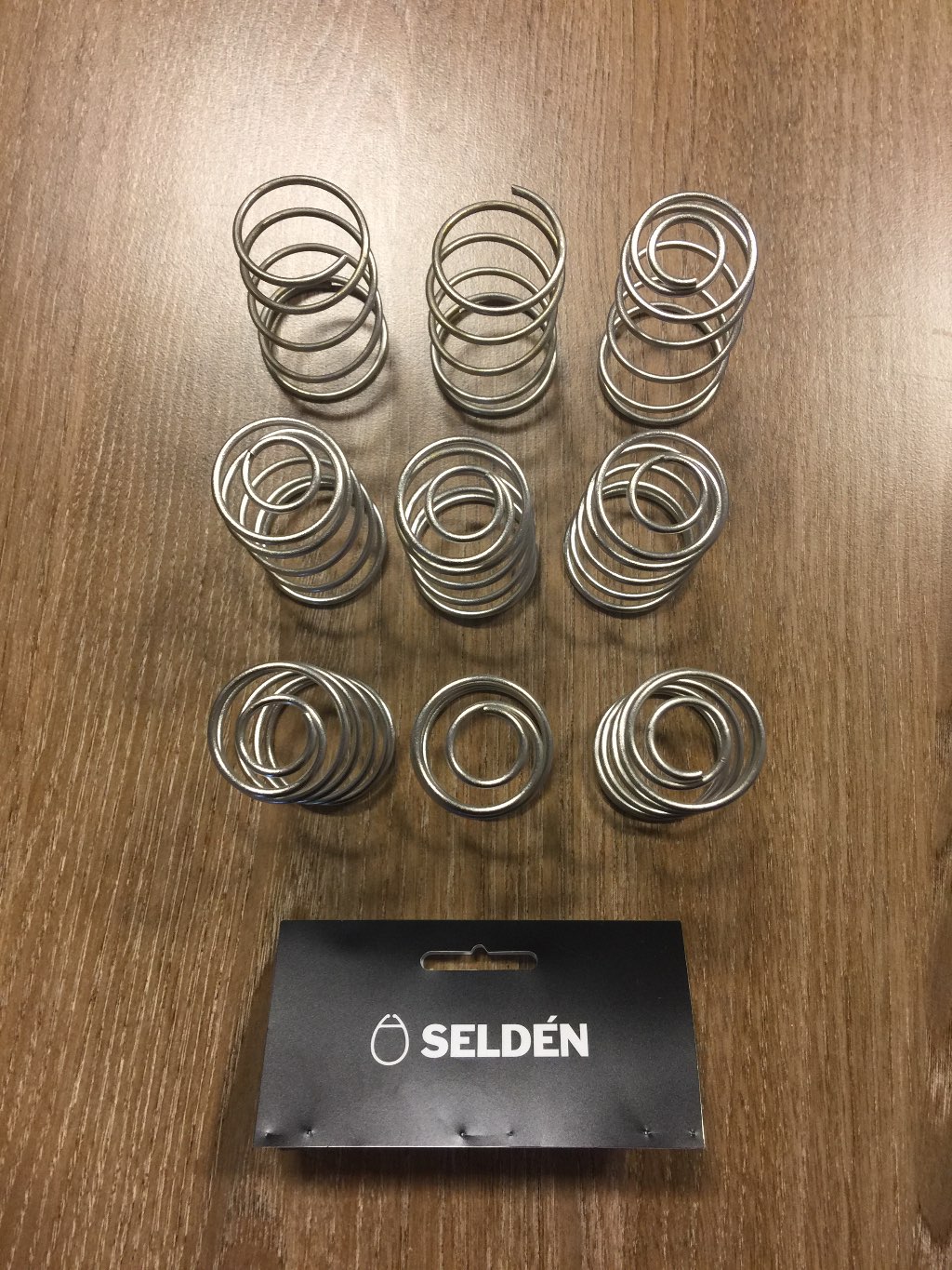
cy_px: 635
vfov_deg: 61.7
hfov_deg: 48.2
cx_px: 476
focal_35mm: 29
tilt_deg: -82.8
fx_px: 1063
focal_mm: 4.15
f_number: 2.2
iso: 50
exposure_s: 1/17
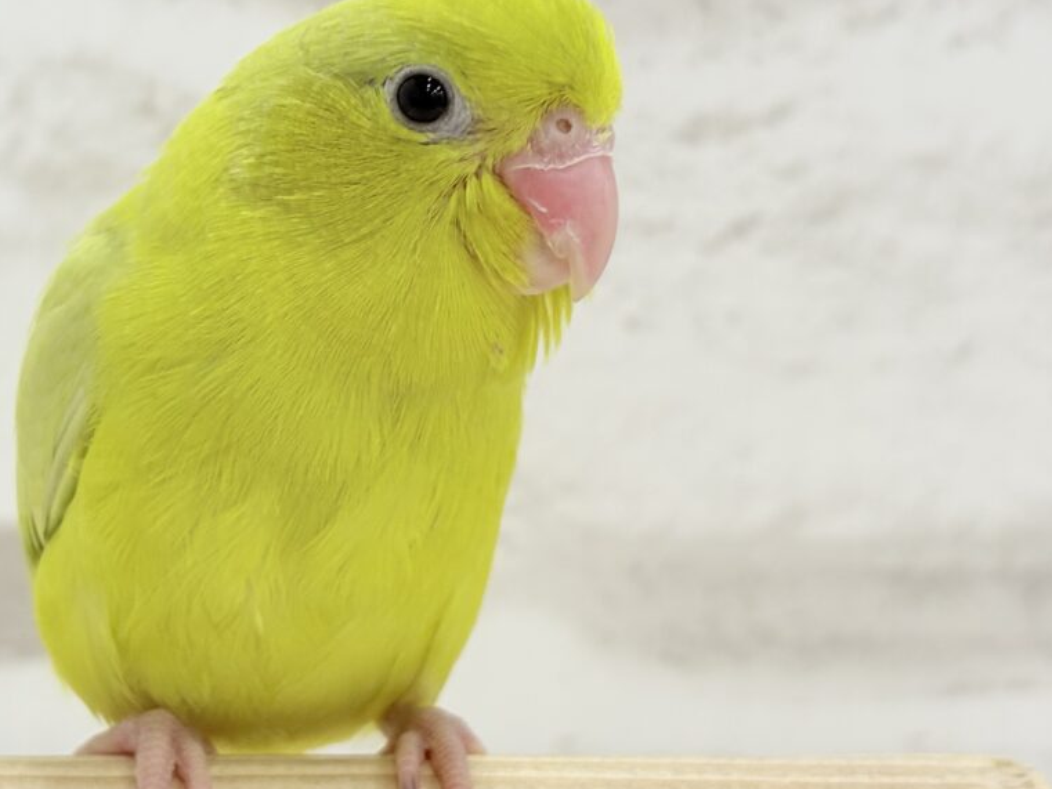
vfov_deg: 18.0
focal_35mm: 82
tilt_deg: +0.5
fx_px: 2492
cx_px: 361
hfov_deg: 23.7
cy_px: 354
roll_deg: -0.4
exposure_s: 1/50
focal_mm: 5.96
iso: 32
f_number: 1.6
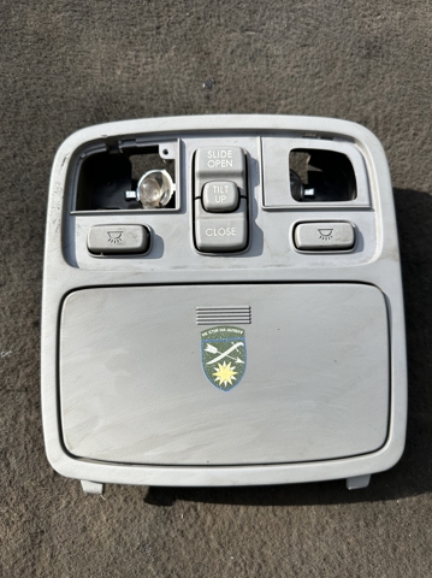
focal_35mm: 24
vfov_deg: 71.7
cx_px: 216
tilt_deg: -81.6
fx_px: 400
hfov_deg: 56.7
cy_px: 289
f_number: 1.78
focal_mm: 6.86
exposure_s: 1/1587
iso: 80
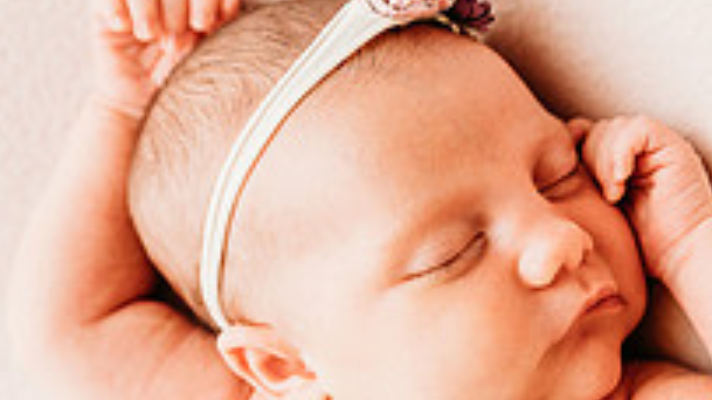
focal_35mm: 72
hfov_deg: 28.9
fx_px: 1359
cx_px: 537
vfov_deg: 16.7
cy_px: 237
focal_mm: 24
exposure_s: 1/200
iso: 100
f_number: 2.2
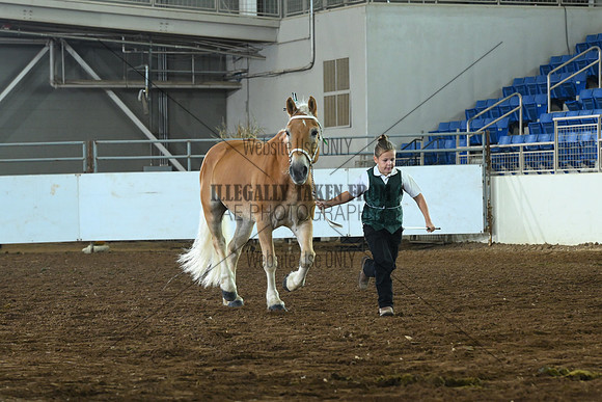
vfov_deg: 9.3
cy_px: 201
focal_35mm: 147
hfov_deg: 14.0
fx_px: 2459
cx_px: 301
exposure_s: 1/212
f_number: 5.6
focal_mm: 98
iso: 2500
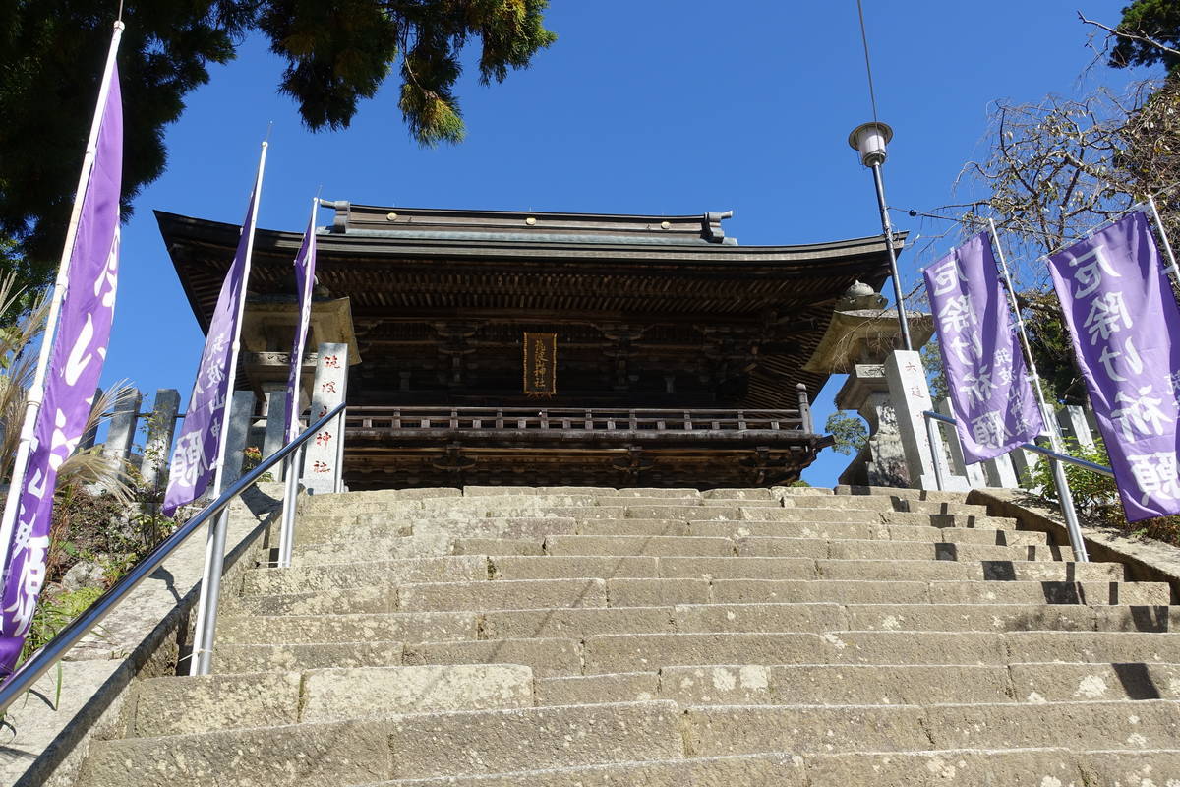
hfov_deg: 61.9
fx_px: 983
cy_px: 394
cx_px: 590
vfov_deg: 43.6
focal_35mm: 30
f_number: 5.6
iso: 125
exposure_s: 1/400
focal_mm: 10.89
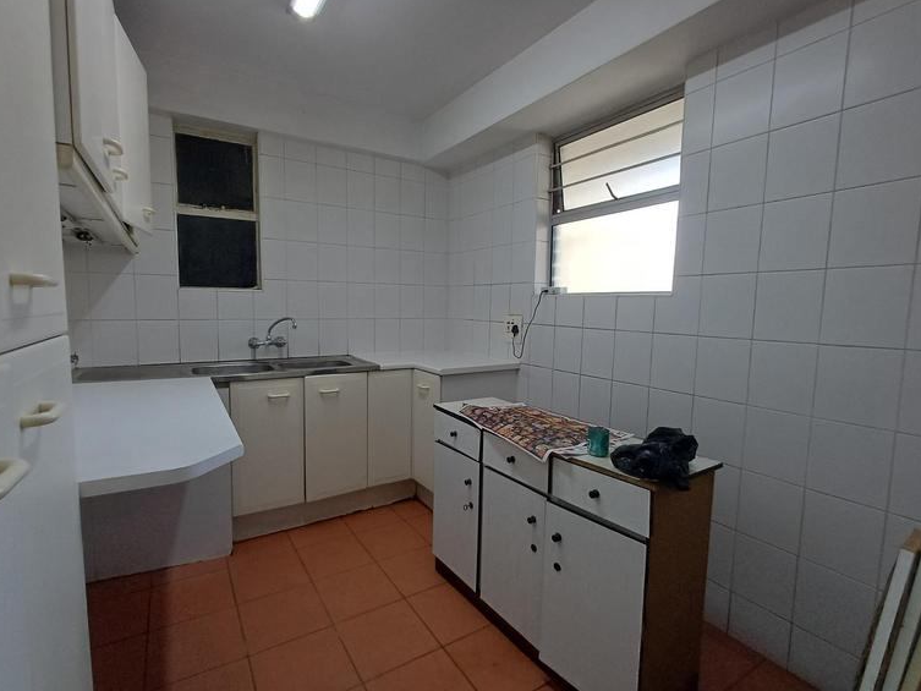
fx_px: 452
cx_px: 434
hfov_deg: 90.9
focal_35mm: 17
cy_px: 353
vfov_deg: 74.7
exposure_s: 1/50
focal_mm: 1.64
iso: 125
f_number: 2.2
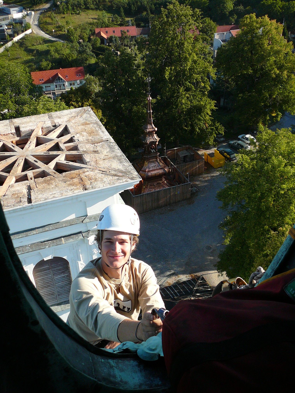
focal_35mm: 35
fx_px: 398
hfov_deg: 40.7
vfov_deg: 52.6
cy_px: 196
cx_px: 148
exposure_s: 1/500
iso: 80
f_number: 2.8
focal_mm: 5.2
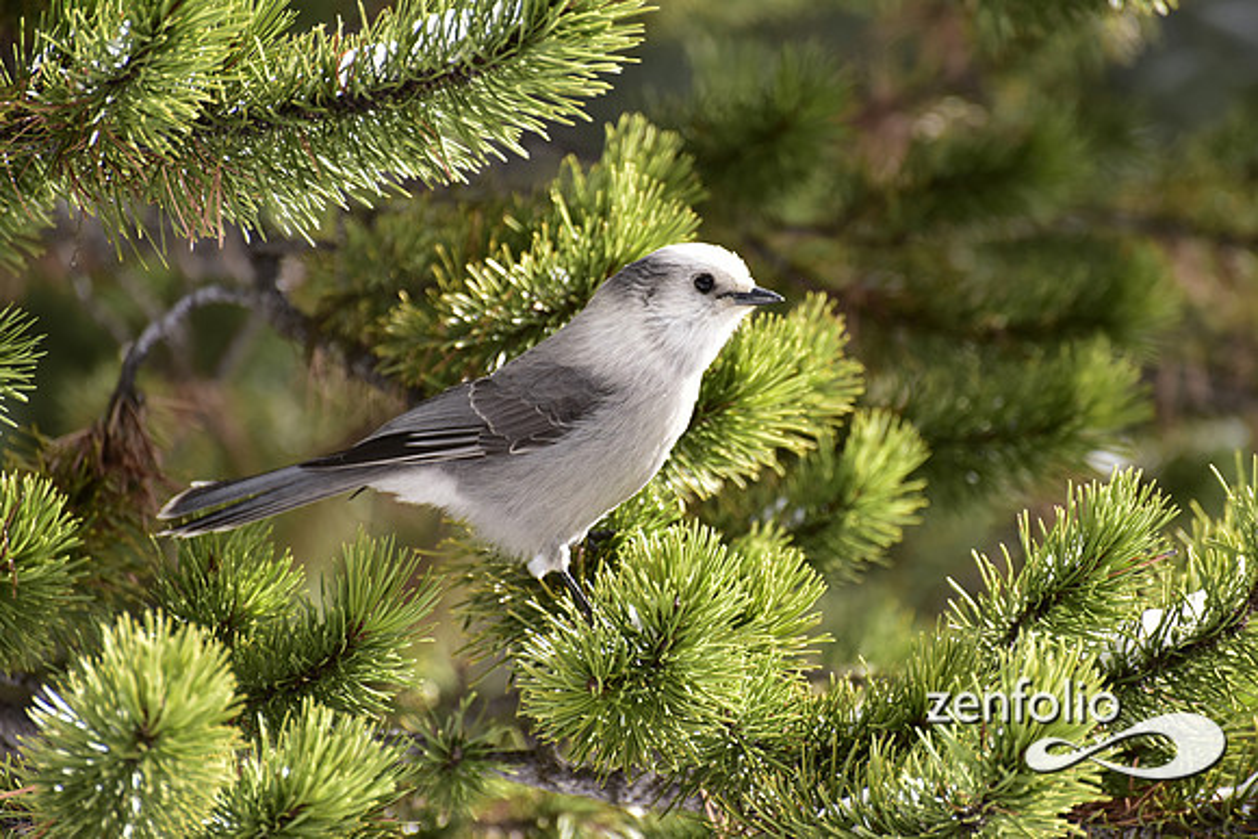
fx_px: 10485
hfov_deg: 6.9
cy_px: 420
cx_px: 629
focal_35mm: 300
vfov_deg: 4.6
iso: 800
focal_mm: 300
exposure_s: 1/500
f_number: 6.3
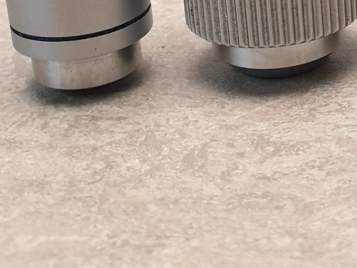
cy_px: -139
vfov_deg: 14.9
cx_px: 422
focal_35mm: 92
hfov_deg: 20.1
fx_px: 949
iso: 125
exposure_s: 1/50
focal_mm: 4.3
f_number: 2.4
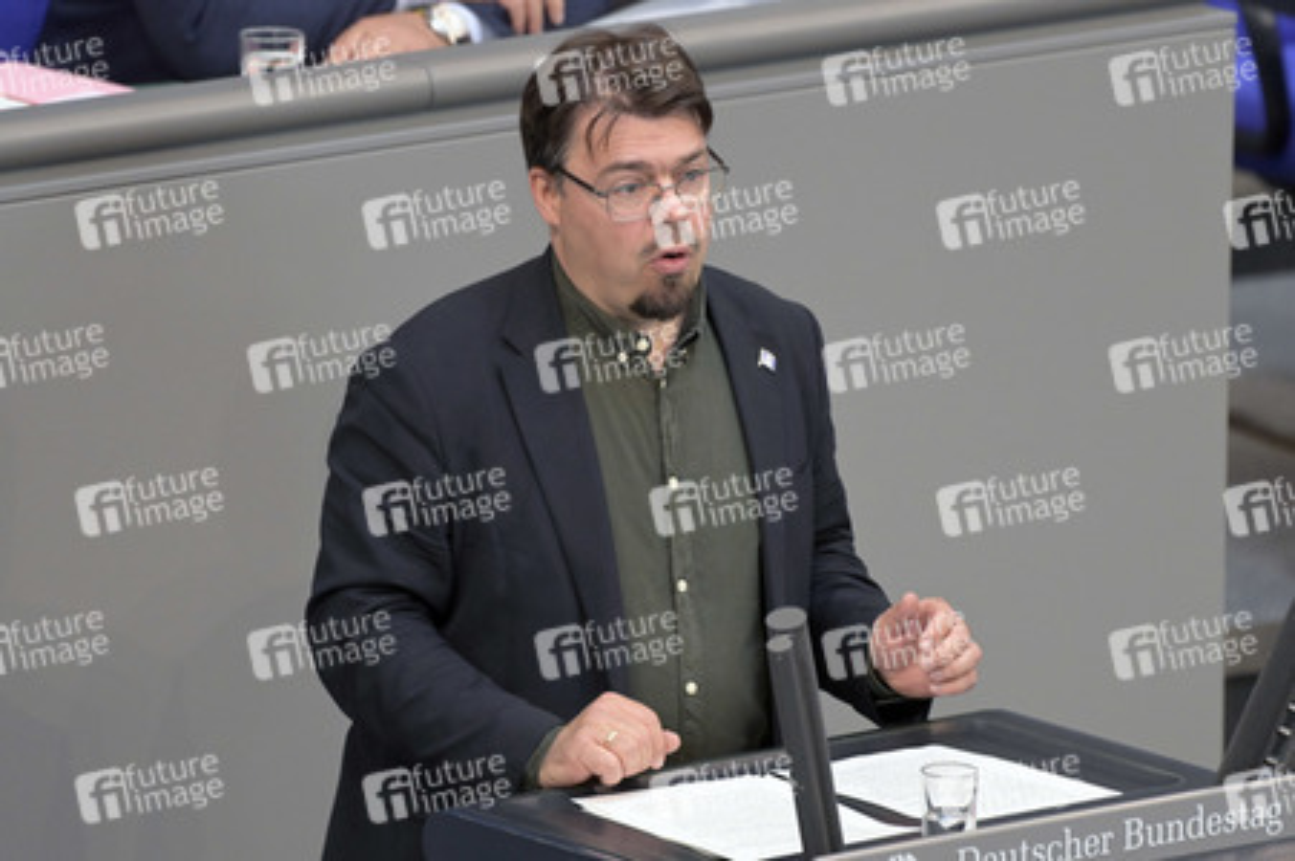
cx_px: 648
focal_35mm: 390
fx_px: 14019
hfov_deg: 5.3
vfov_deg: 3.5
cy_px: 430
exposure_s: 1/320
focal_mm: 390
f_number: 5.6
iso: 8000
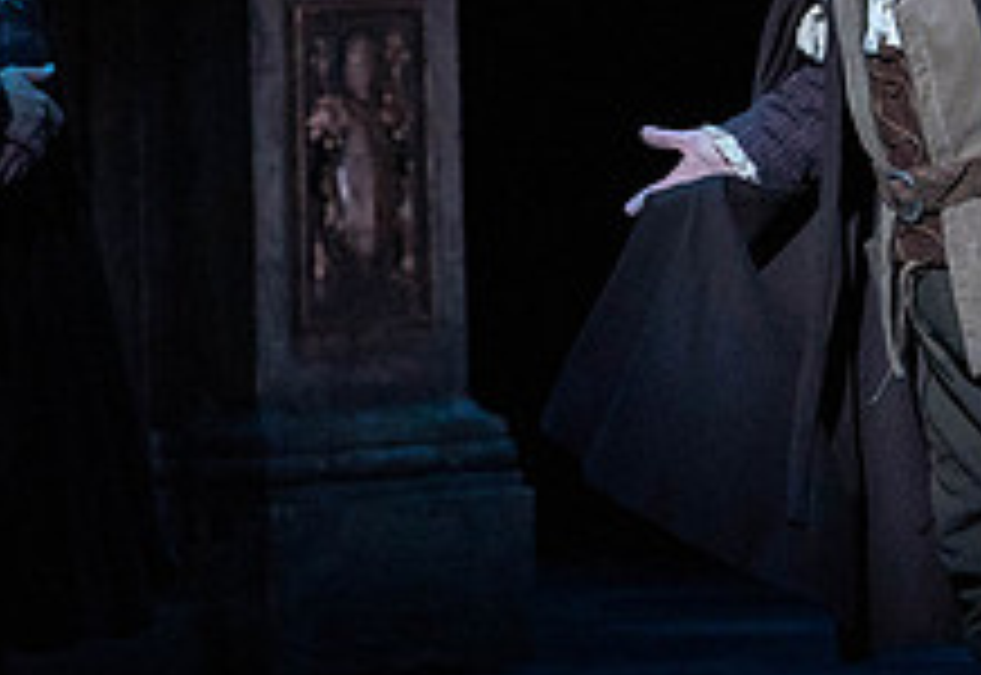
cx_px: 812
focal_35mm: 623
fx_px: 17145
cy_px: 48
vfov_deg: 2.3
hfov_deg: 3.3
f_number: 4.5
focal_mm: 200
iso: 8000
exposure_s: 1/250
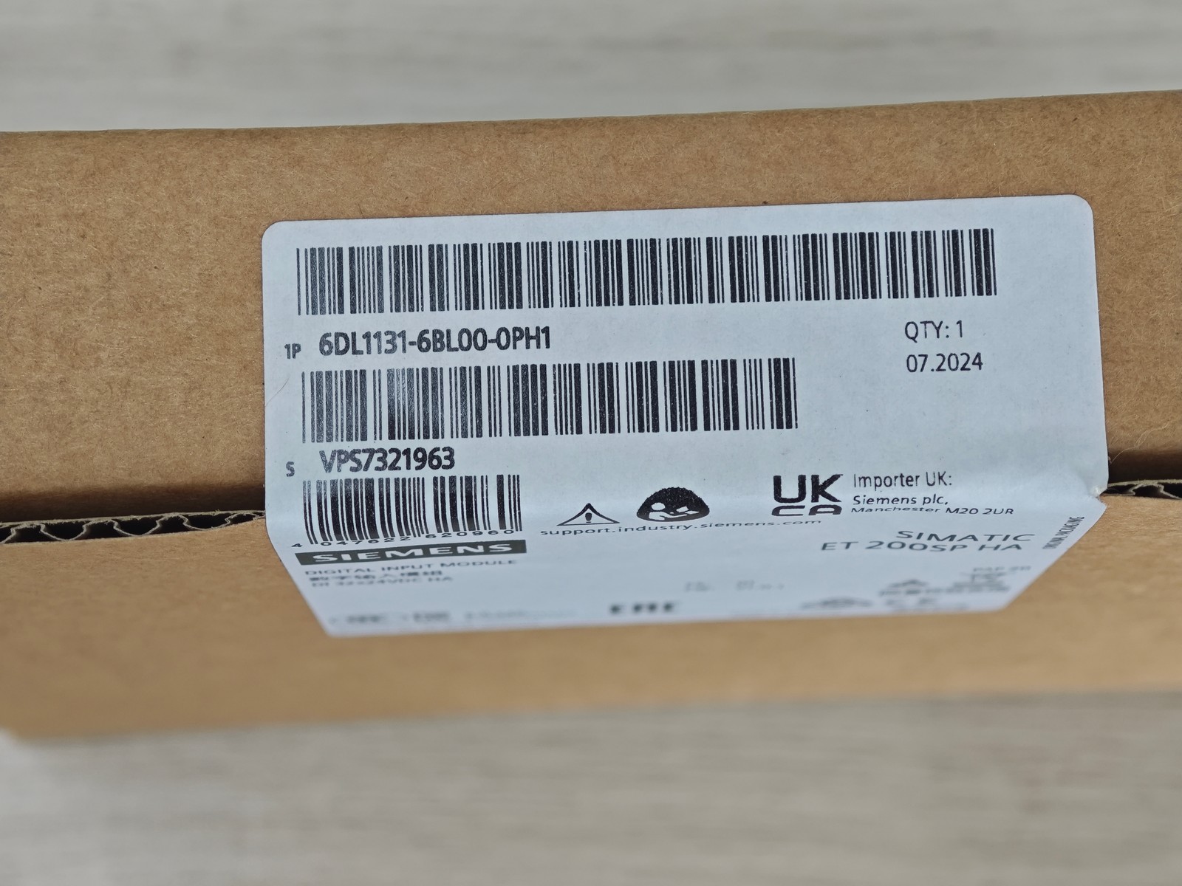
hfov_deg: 26.0
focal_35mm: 75
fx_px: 2561
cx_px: 591
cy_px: 443
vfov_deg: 19.6
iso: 500
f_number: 2
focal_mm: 9
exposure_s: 1/100
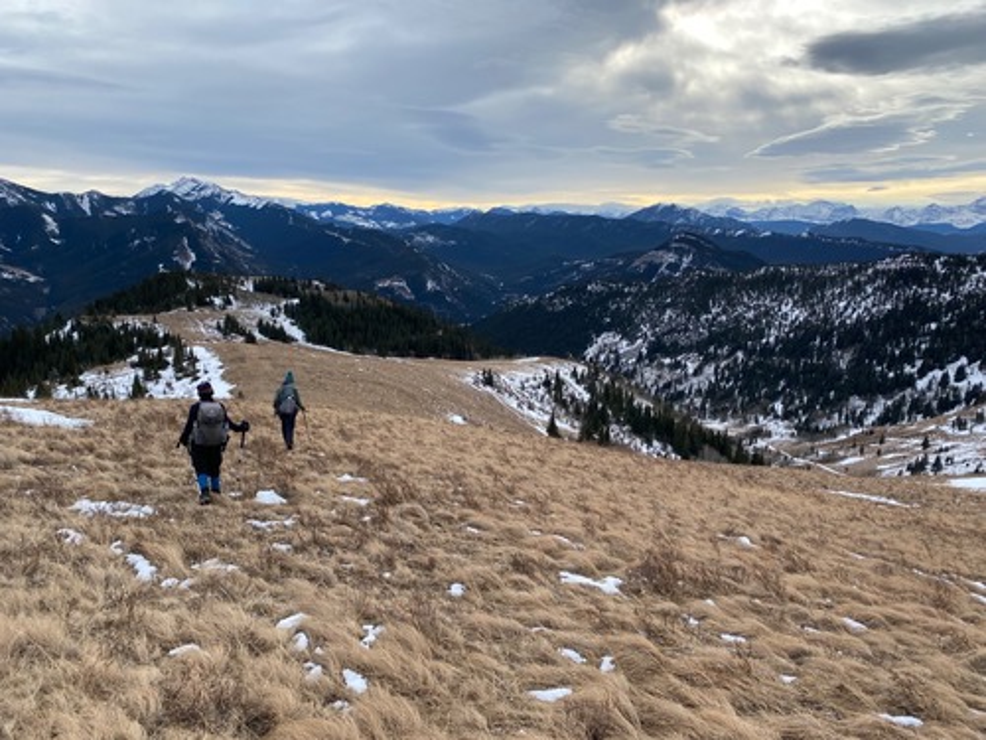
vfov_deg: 53.1
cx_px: 493
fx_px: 741
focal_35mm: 26
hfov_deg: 67.3
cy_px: 370
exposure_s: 1/1287
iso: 32
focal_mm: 4.25
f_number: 1.8
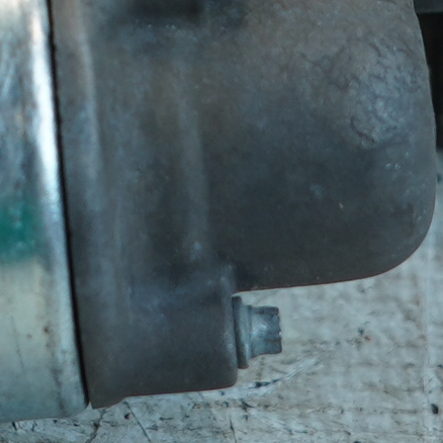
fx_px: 3127
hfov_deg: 8.1
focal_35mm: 216
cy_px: -193
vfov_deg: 8.0
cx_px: -10
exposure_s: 1/60
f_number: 4
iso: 200
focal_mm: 25
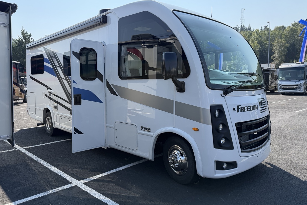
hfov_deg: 69.4
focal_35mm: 26
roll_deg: +1.8
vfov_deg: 49.5
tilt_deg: -3.9
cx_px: 147
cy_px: 96
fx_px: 222
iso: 100
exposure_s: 1/3021
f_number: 1.78
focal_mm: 6.76
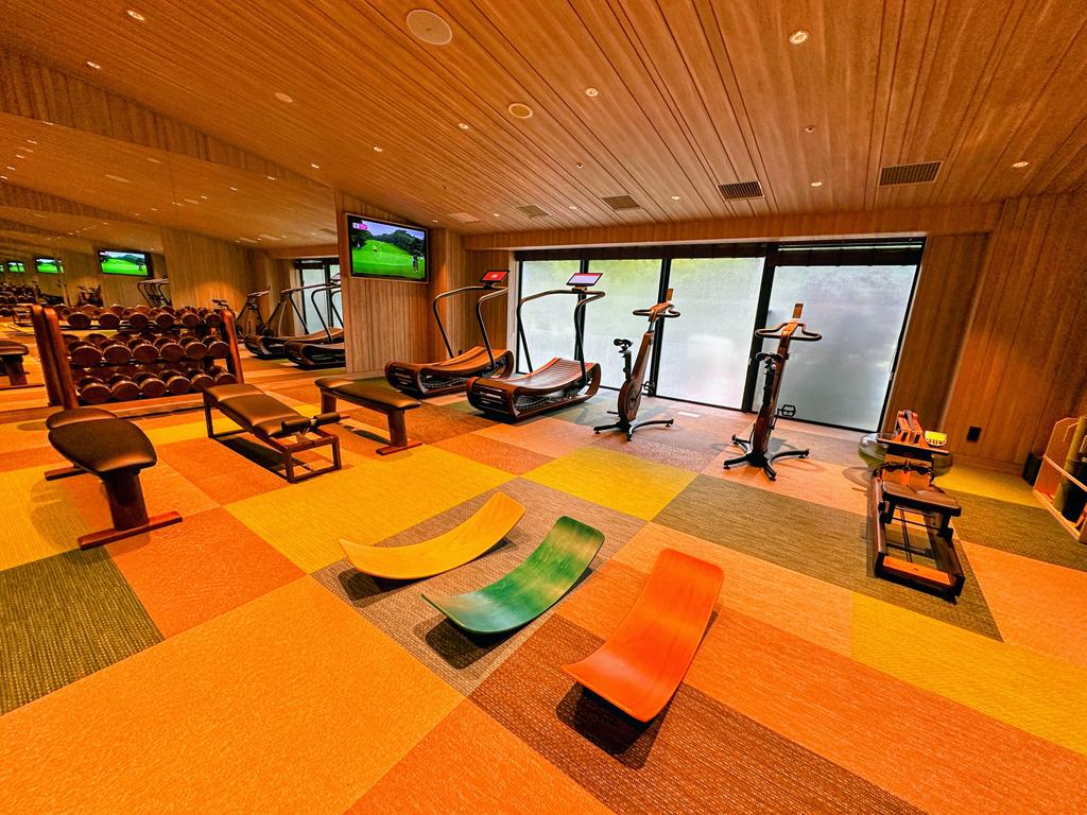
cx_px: 544
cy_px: 408
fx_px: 440
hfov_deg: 102.1
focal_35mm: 14
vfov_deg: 85.7
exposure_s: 1/60
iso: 200
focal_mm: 2.22
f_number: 2.2
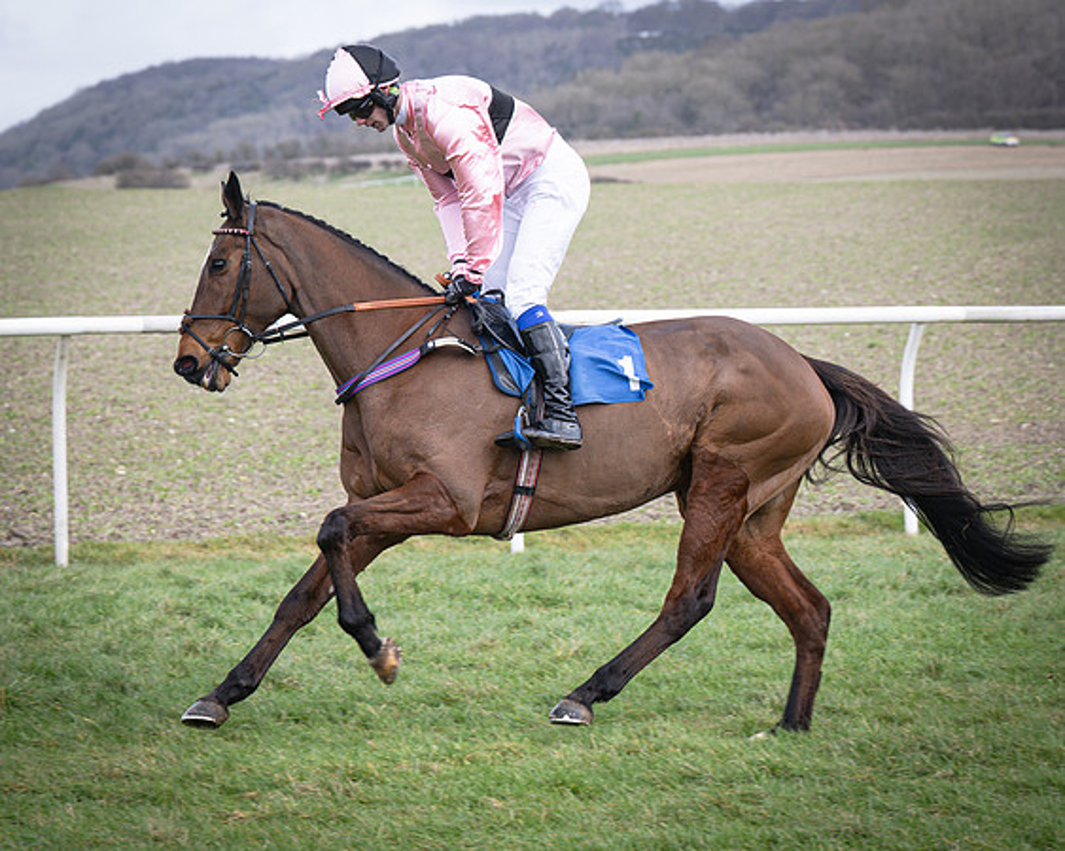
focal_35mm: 172
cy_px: 396
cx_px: 439
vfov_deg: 9.0
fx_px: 5428
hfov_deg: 11.2
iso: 200
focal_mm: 86
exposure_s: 1/640
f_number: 4
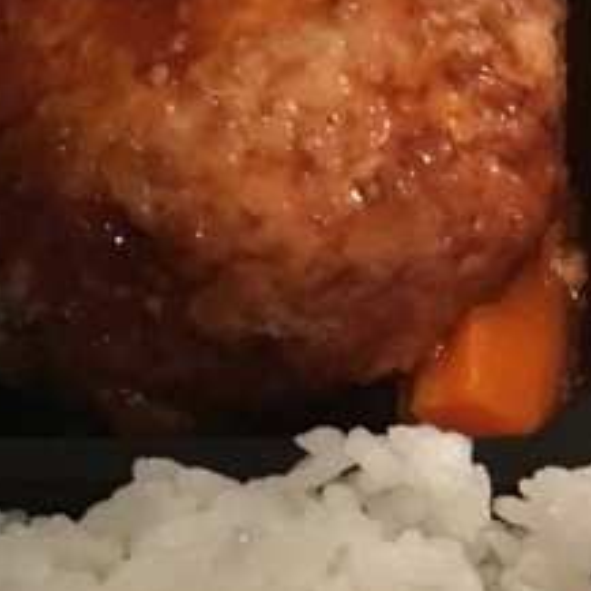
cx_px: 872
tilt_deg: -66.8
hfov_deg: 13.6
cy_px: 542
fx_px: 2337
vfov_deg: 14.3
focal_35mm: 121
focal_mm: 4.15
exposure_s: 1/15
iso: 320
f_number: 2.2
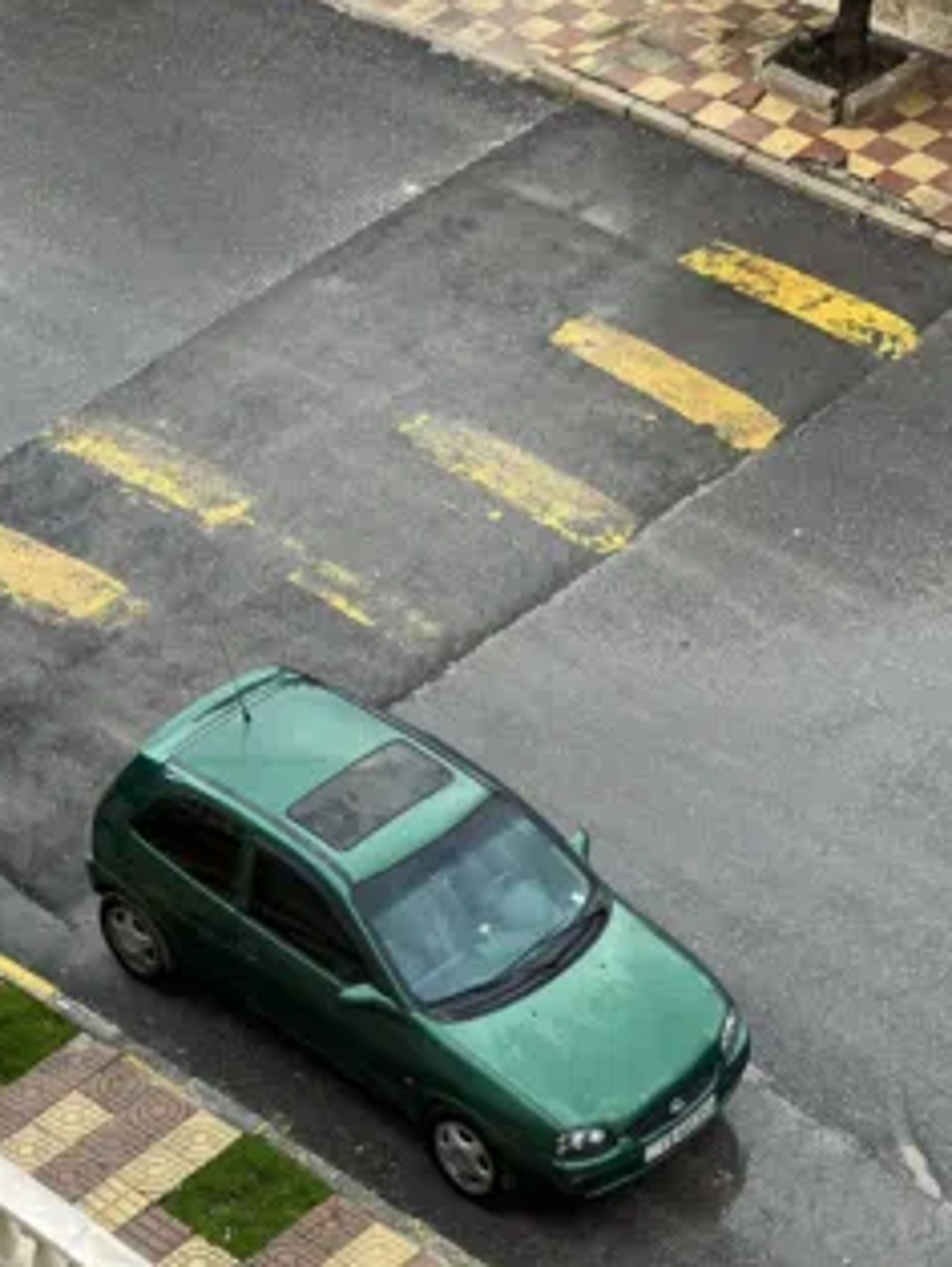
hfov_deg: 15.1
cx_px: 399
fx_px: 3589
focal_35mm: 98
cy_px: 755
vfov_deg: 20.0
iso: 100
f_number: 2.8
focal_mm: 9
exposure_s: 1/121
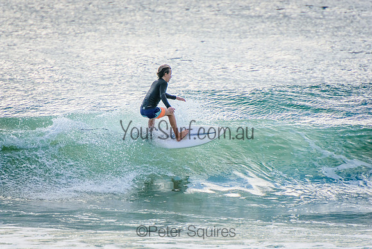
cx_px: 186
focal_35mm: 600
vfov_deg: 2.3
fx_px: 6201
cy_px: 124
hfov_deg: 3.4
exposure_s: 1/2000
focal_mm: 400
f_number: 5.6
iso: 400
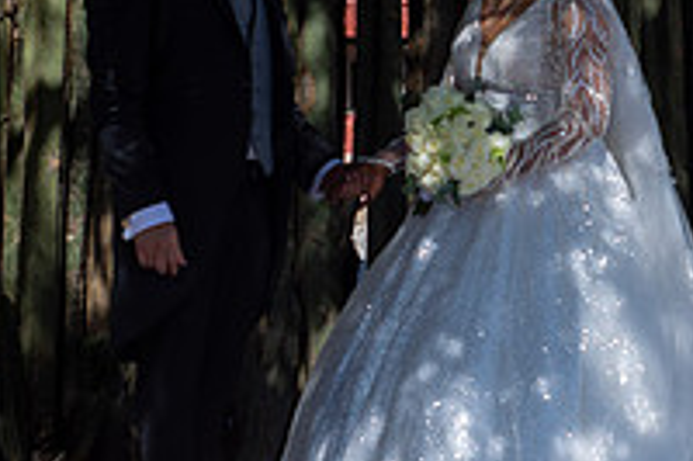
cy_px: 248
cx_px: 766
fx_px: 2789
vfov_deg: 9.4
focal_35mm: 145
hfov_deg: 13.9
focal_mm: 50
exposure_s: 1/250
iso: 100
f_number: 6.3
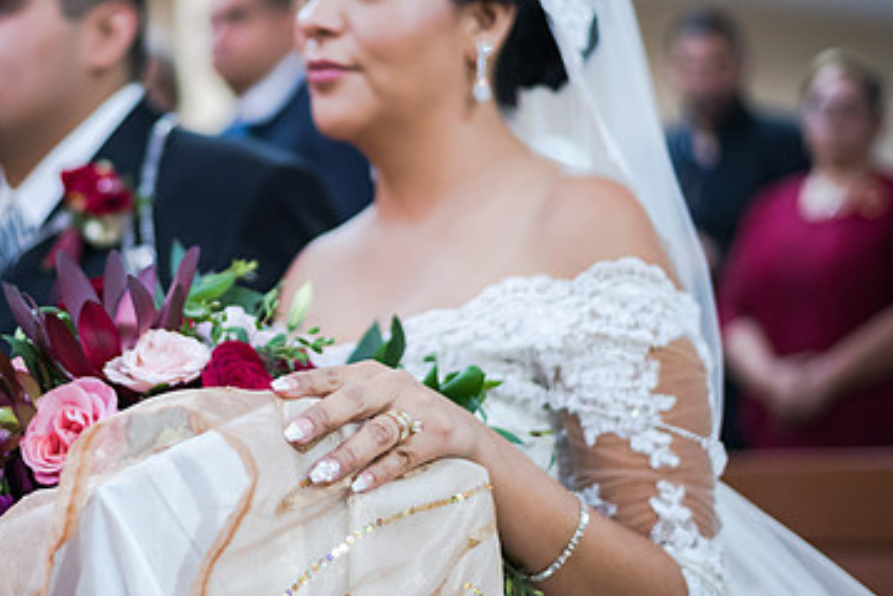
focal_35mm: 81
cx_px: 249
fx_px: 2010
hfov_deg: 24.8
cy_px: 253
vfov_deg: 16.9
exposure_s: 1/200
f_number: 1.8
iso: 1600
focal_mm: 50
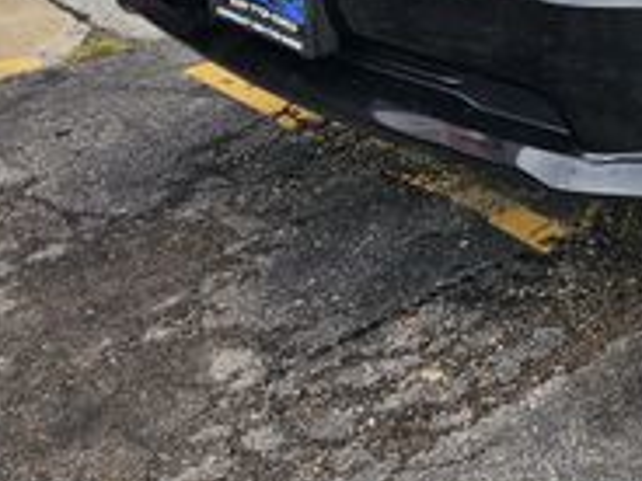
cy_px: -192
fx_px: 1484
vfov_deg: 17.0
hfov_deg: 22.5
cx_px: 771
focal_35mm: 80
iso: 10
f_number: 1.7
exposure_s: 1/195
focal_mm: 6.3
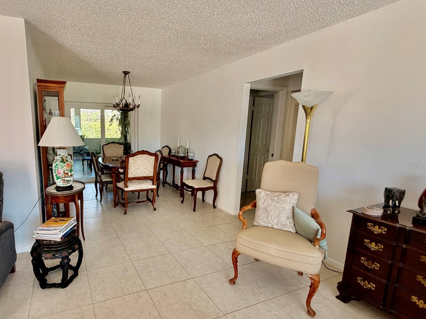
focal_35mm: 19
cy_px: 166
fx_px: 234
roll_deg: -1.0
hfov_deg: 82.7
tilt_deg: -7.3
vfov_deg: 68.6
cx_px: 154
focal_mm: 2.22
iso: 160
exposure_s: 1/121
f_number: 2.2
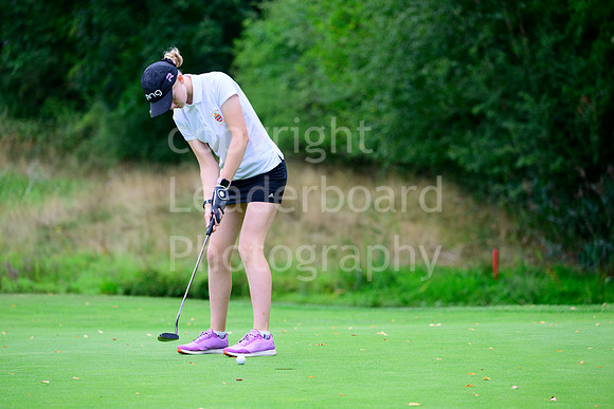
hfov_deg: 10.3
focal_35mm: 200
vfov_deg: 6.9
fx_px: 3412
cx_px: 307
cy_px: 204
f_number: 5
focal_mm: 200
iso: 1250
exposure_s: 1/1600
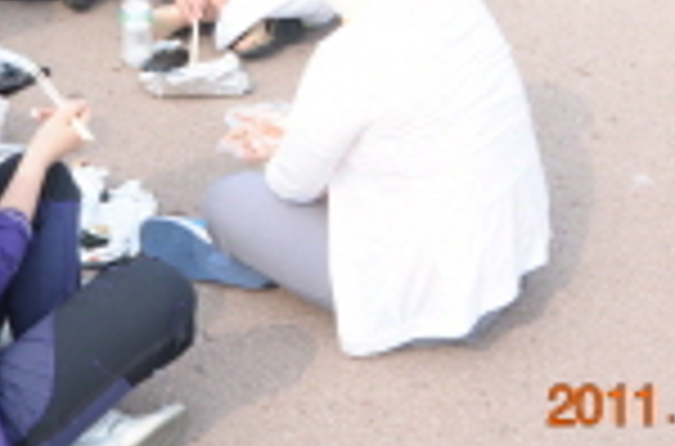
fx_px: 1346
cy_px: -101
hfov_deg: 28.1
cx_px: 261
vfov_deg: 17.8
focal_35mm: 72
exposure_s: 1/125
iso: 200
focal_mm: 18
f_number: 10
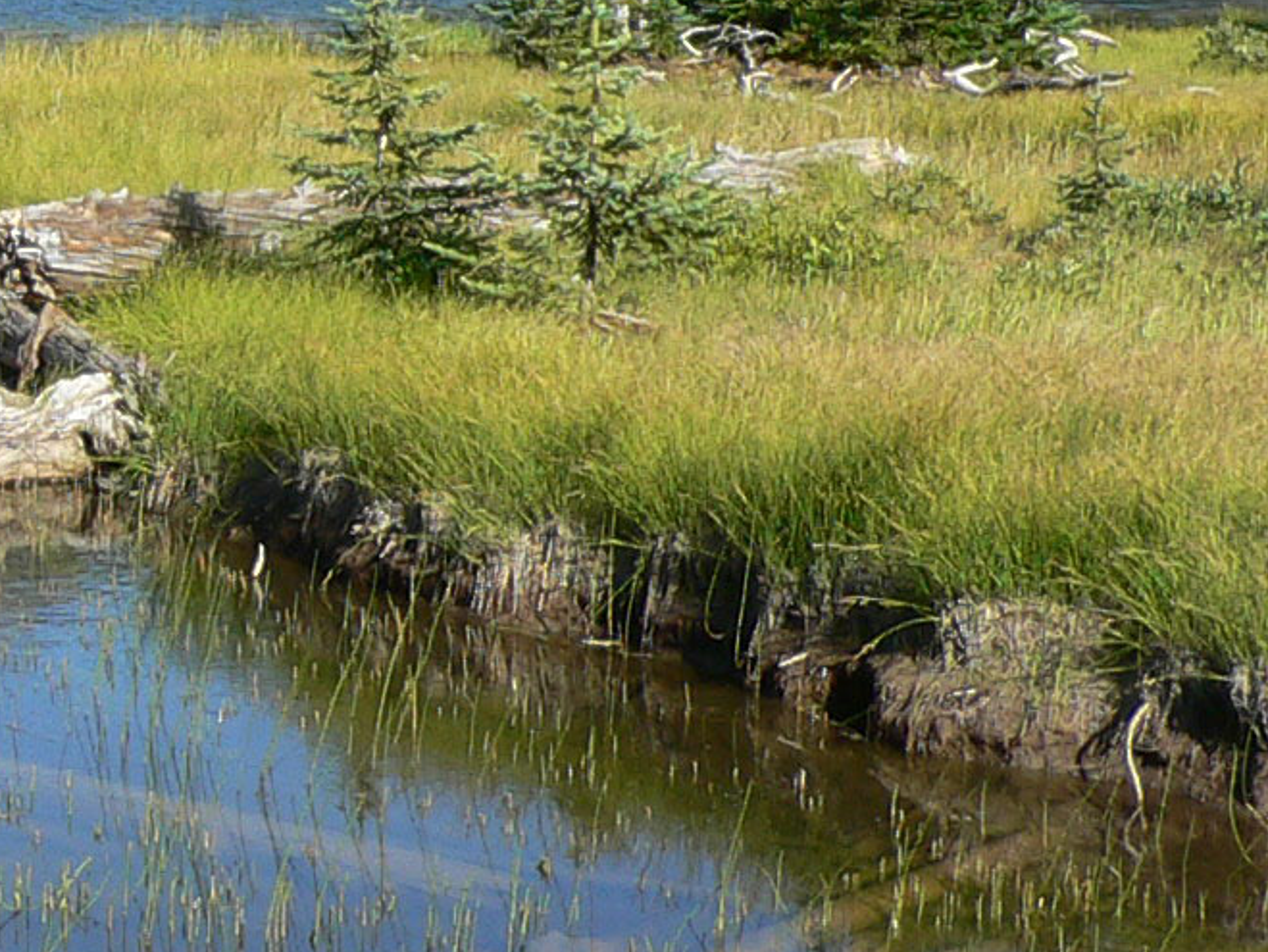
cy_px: 12
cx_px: -518
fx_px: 3922
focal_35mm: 107
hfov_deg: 17.0
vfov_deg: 13.7
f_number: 4
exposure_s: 1/250
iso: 80
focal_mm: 4.6
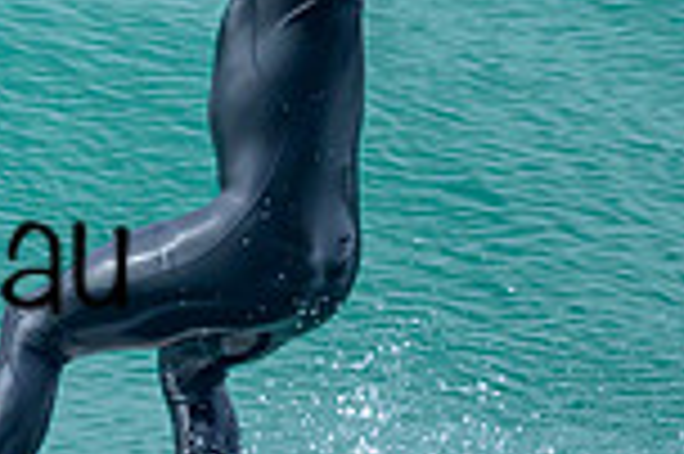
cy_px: 41
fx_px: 68800
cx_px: -179
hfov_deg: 0.6
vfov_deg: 0.4
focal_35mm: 3625
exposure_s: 1/2000
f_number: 6.3
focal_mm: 800
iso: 560
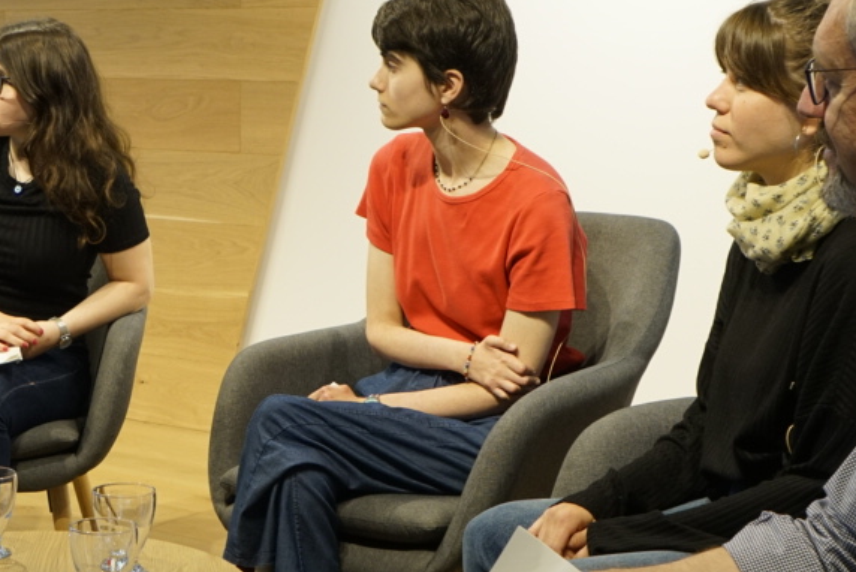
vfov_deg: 16.7
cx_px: 72
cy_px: 231
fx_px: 1951
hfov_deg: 24.0
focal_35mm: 82
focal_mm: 29
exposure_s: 1/60
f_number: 7.1
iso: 800
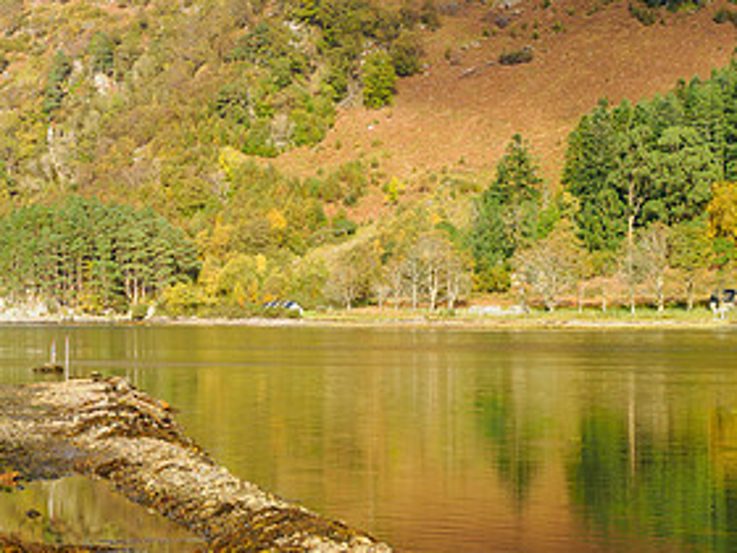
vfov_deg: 16.8
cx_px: 89
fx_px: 1874
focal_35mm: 88
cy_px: 291
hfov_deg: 21.8
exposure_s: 1/500
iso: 400
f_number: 5.6
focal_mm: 21
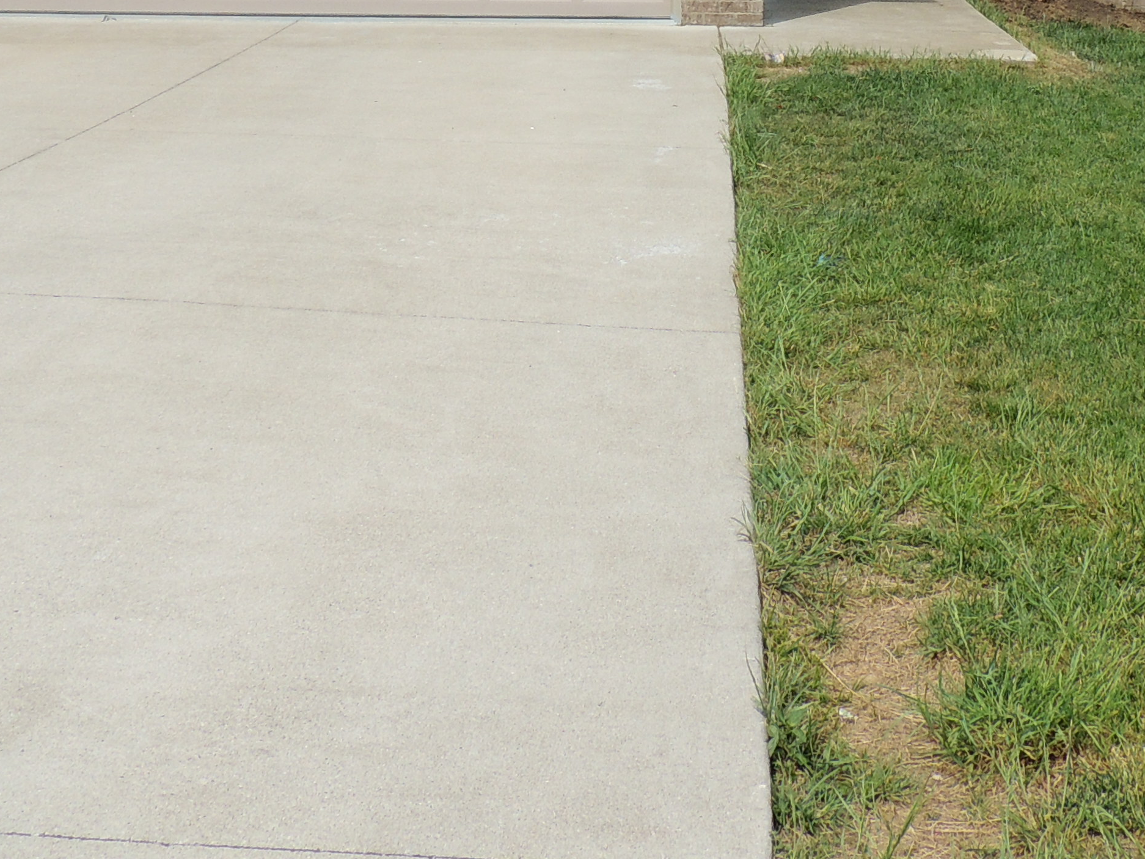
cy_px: -109
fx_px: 1952
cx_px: 823
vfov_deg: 23.2
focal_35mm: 59
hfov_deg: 32.2
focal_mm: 4.3
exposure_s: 1/1250
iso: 100
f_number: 3.3
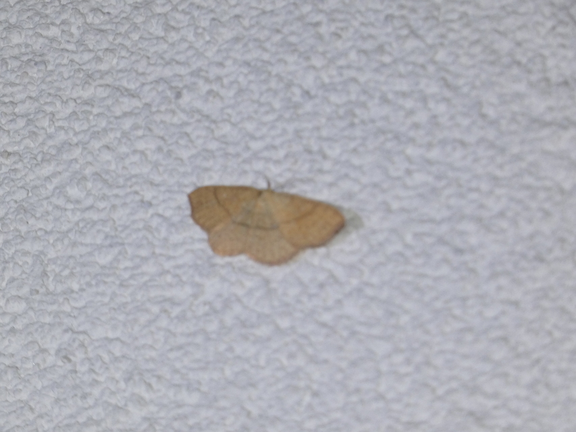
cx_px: 288
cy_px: 216
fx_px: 5642
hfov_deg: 5.8
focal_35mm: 339
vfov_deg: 4.4
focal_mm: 60.8
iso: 400
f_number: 5.6
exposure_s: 1/800
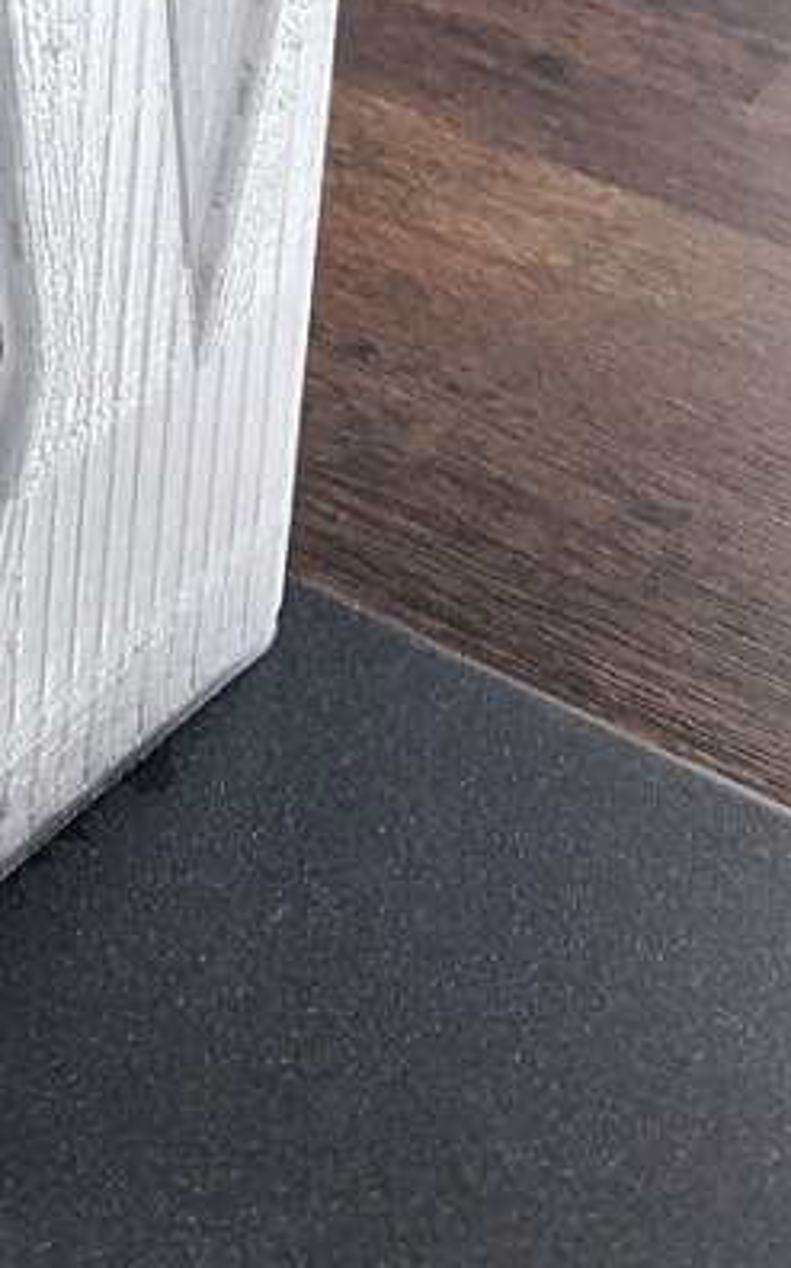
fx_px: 3178
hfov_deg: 13.1
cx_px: -548
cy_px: -591
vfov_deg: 19.8
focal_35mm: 92
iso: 65
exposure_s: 1/24
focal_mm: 4.38
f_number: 1.73
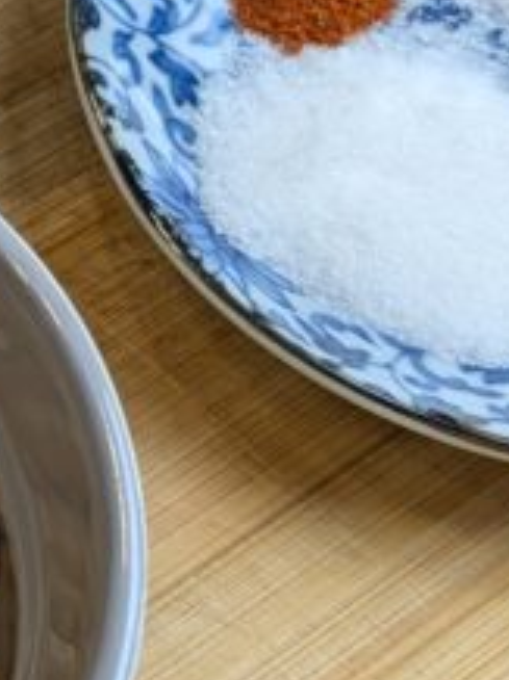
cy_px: -200
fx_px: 2220
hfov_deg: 12.2
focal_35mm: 113
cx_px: -342
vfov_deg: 16.5
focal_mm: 6.9
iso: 45
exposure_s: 1/60
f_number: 1.68
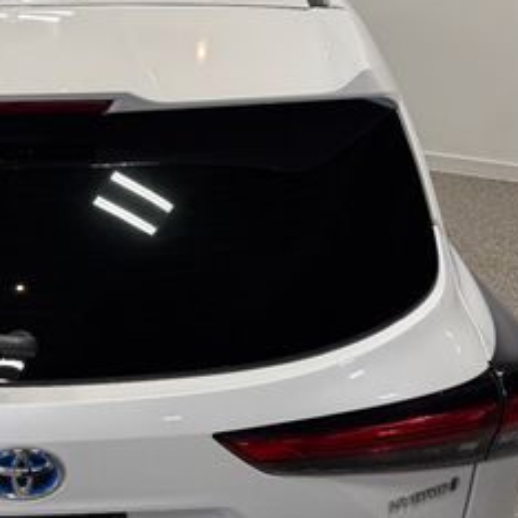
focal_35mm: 58
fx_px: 982
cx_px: 18
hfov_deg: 28.0
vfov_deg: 29.4
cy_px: 343
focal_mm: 6.76
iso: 80
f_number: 1.78
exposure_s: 1/368
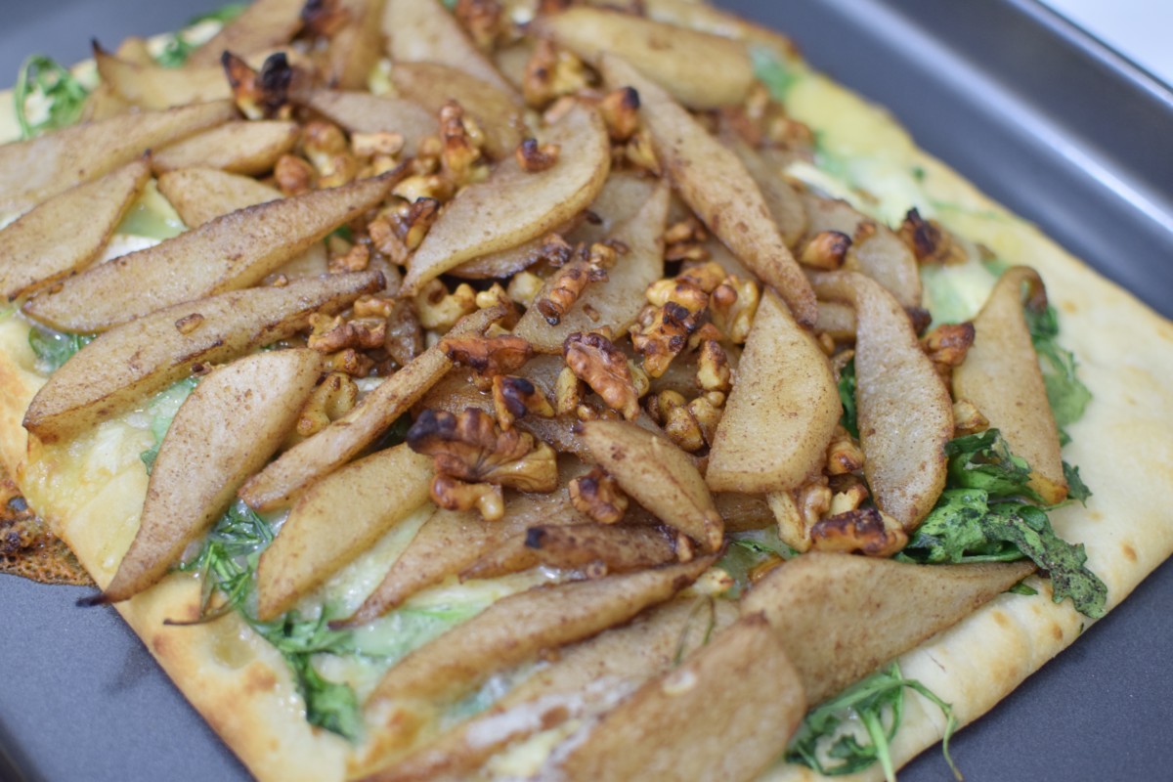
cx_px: 586
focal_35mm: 52
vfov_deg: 25.8
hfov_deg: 37.9
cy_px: 391
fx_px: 1710
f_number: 2.8
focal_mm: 35
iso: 500
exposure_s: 1/80
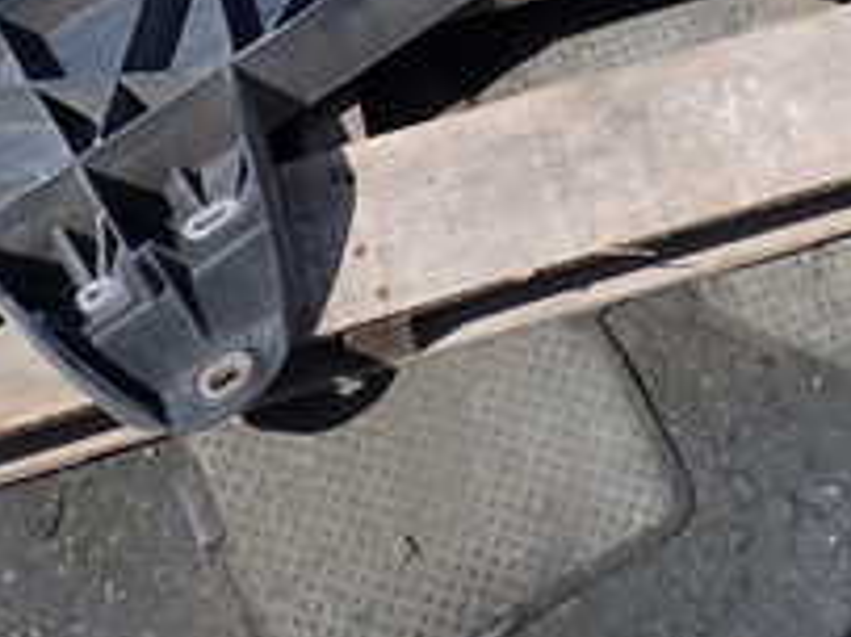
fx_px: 1818
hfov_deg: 26.2
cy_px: -264
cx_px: 579
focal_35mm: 74
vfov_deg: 18.1
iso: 100
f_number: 8
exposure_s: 1/200
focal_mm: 4.5
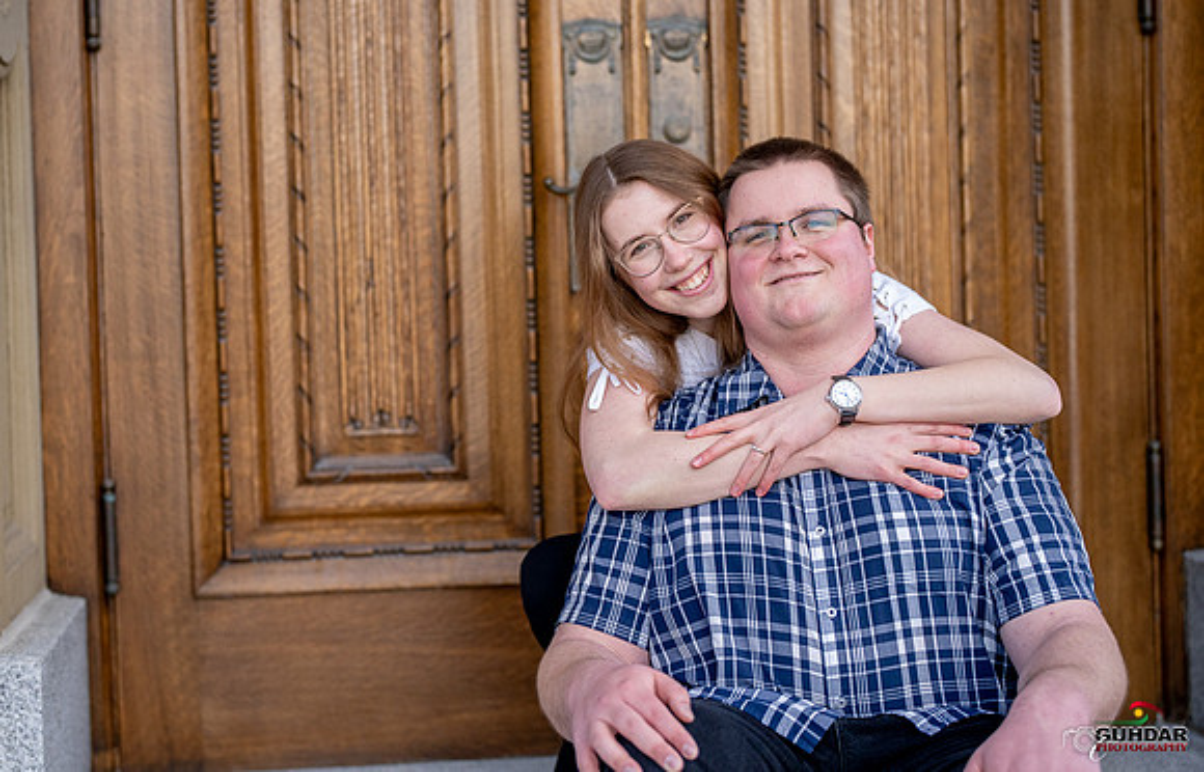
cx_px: 518
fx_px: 2050
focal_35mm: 62
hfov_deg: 32.7
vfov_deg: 21.3
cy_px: 315
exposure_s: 1/6400
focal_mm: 50
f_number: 1.8
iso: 1600
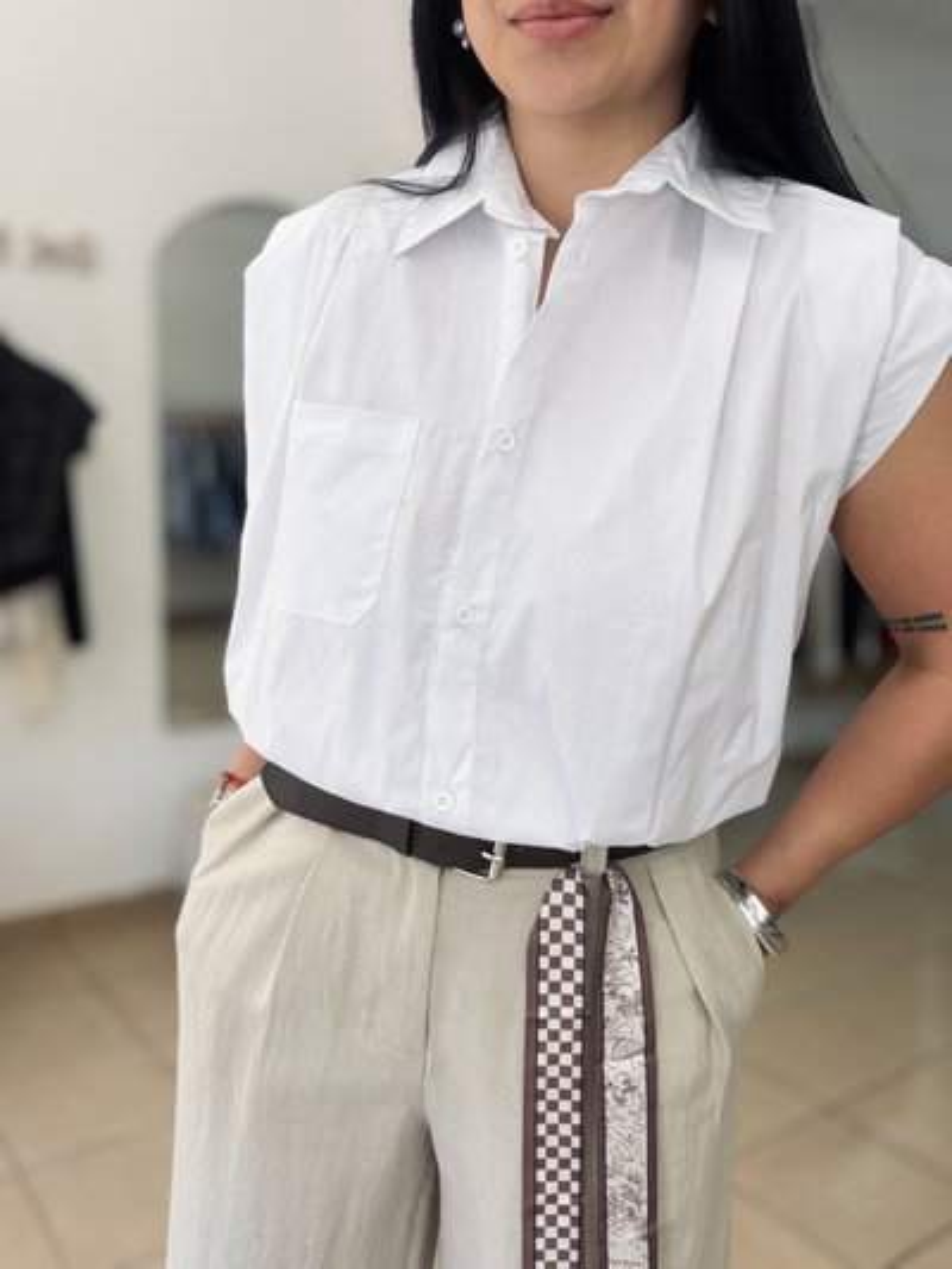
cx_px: 476
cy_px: 634
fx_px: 1100
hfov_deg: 46.8
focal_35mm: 30
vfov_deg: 60.0
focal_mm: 2.71
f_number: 1.9
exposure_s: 1/103
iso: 80
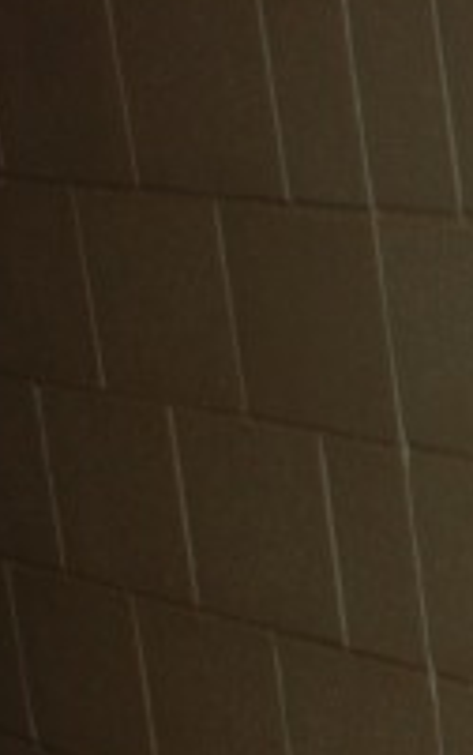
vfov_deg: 8.4
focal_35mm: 242
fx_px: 4972
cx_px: 1701
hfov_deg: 5.0
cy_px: 1241
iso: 200
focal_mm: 31
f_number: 4.2
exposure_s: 1/60
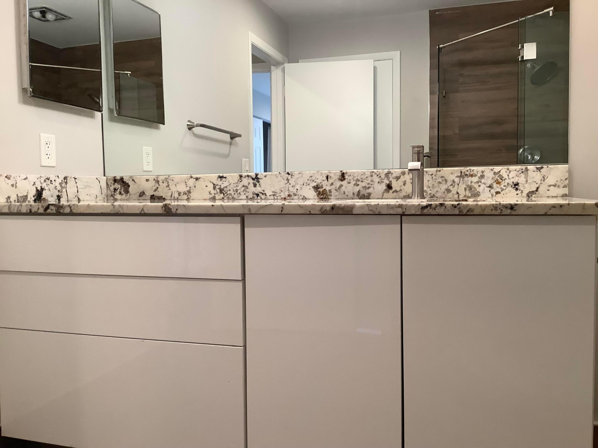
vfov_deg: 45.4
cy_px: 224
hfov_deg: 58.4
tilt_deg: -5.0
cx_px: 299
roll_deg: -0.5
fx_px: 536
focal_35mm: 31
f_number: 2.4
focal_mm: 3.3
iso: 125
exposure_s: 1/50
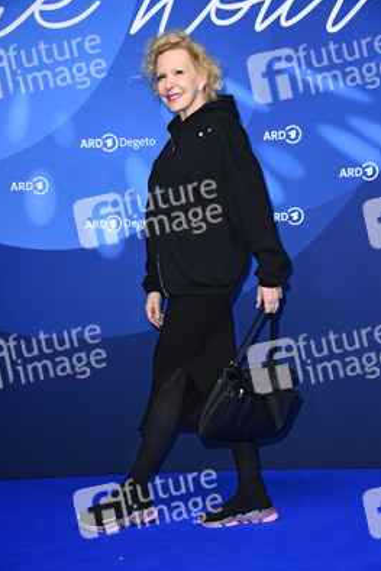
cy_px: 287
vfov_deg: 28.4
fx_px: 1126
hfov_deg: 19.2
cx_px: 190
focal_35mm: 71
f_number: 5.6
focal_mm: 70
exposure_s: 1/250
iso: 1250
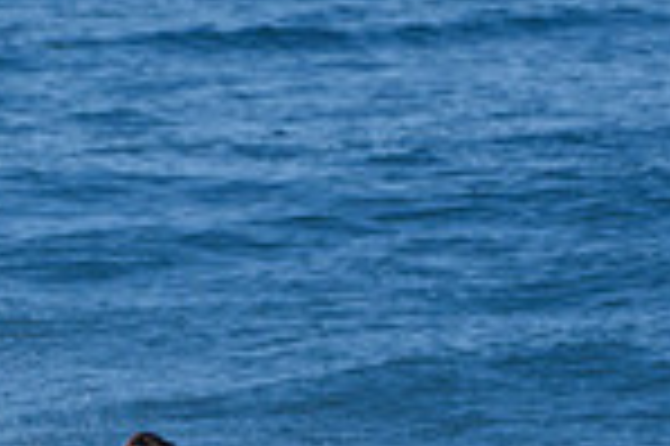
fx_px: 54266
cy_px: 710
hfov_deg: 0.7
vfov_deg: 0.5
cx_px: 85
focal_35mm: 2919
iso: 320
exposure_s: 1/2000
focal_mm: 500
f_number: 5.6
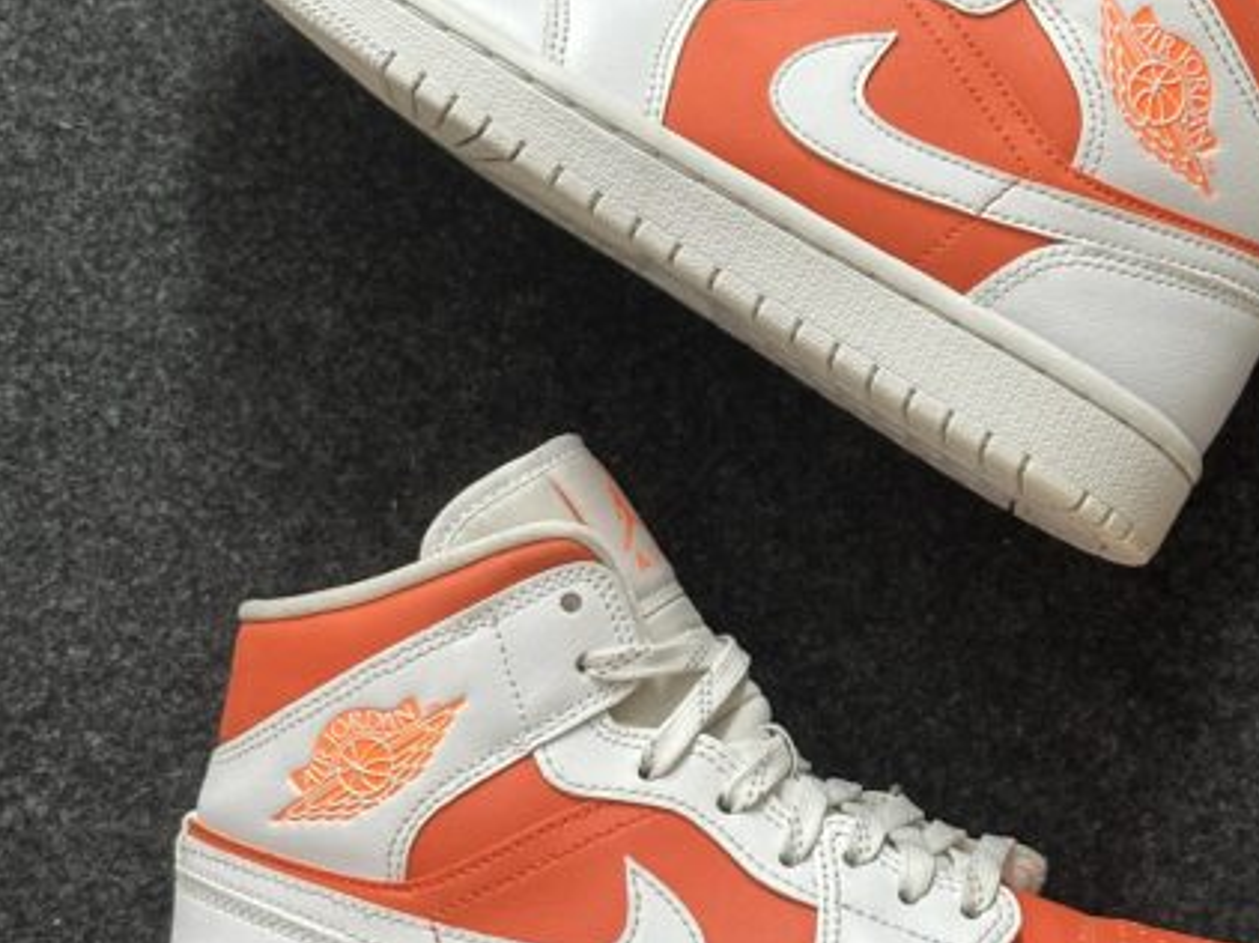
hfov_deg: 21.5
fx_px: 3308
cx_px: 767
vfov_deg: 16.2
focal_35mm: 91
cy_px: 518
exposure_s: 1/34
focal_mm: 6.86
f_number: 1.78
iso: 200
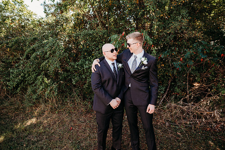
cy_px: 75
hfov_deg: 73.7
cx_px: 112
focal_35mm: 24
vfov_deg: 53.2
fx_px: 150
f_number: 2.8
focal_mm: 24
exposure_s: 1/400
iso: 200
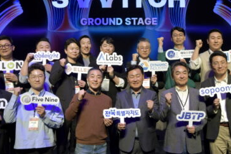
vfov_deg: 30.5
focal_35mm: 44
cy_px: 80
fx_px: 282
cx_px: 125
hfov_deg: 44.5
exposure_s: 1/100
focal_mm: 20
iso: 400
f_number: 5.6
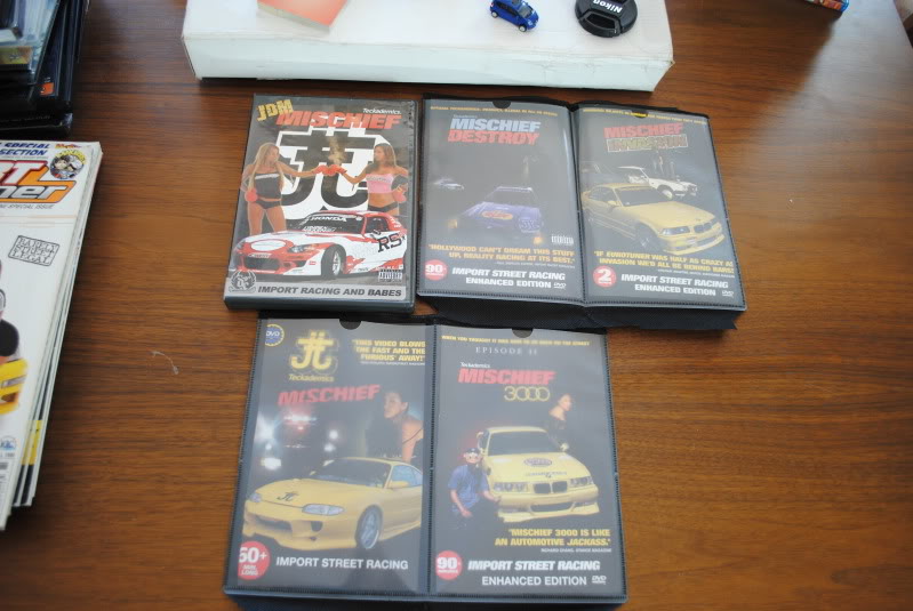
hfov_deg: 67.3
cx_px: 456
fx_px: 686
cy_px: 306
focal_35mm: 27
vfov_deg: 48.1
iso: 200
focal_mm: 18
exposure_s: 1/30
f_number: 3.5
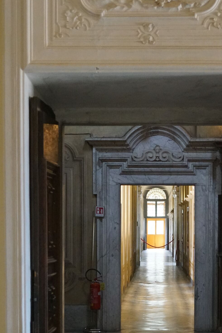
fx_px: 906
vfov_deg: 20.6
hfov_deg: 13.9
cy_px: 266
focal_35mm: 98
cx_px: 156
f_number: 5.6
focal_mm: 40
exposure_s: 1/125
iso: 3200
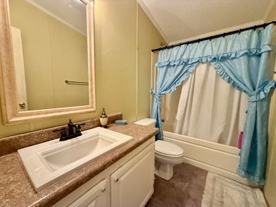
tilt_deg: -5.1
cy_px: 104
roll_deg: -0.5
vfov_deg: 85.7
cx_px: 138
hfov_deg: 102.1
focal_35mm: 14
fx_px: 112
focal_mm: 2.22
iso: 640
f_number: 2.2
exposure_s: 1/60
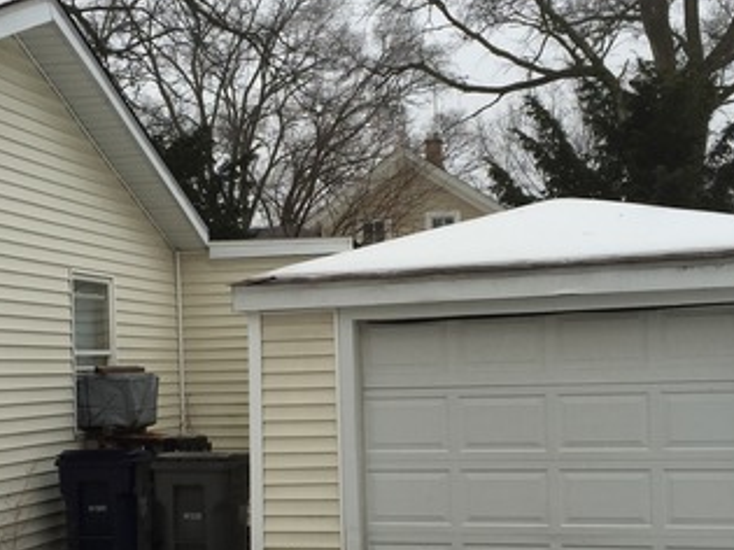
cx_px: 284
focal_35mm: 59
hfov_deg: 32.6
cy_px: 375
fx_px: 1251
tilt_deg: +1.0
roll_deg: +1.6
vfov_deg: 24.7
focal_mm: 4.15
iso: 32
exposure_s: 1/143
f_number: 2.2
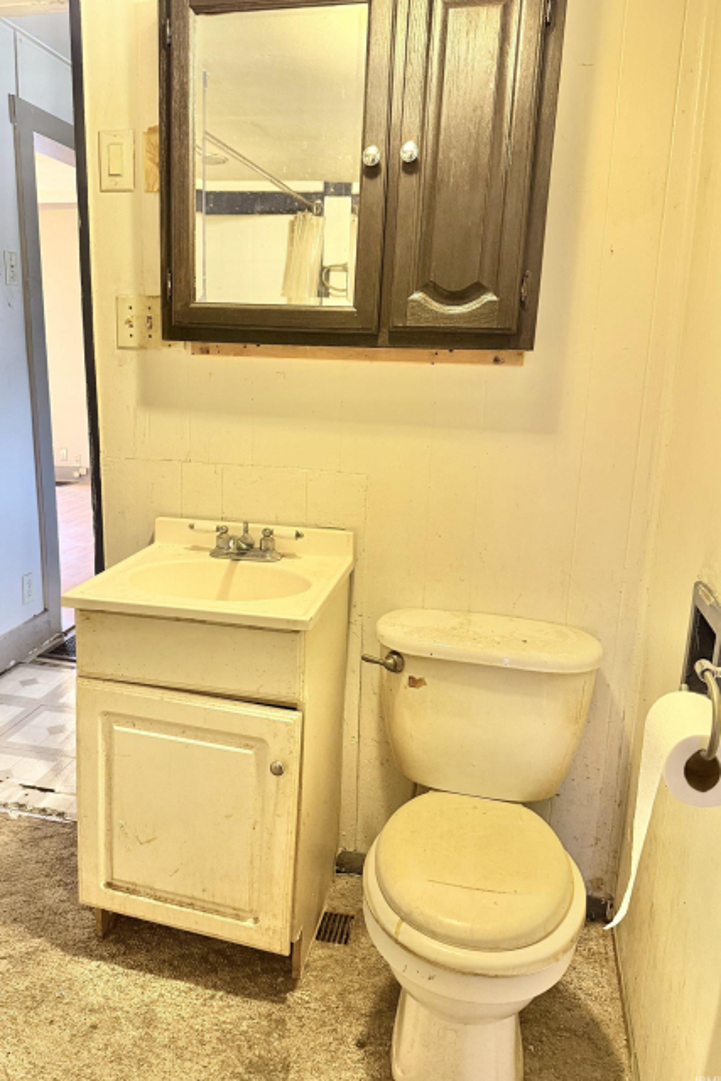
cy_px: 528
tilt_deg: -13.1
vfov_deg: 69.4
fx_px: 781
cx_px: 311
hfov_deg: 49.4
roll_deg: -1.2
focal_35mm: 26
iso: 400
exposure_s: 1/60
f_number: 1.78
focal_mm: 6.76
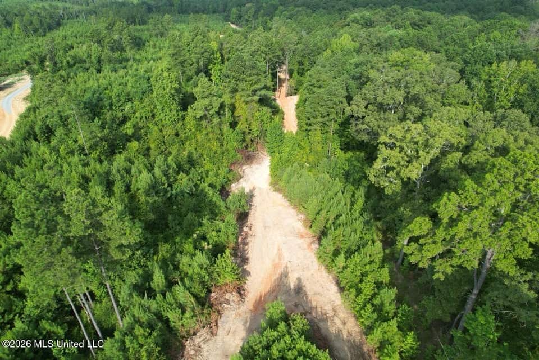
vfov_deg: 57.2
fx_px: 329
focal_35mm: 22
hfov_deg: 78.6
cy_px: 180
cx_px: 270
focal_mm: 8.38
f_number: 2.8
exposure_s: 1/800
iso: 110
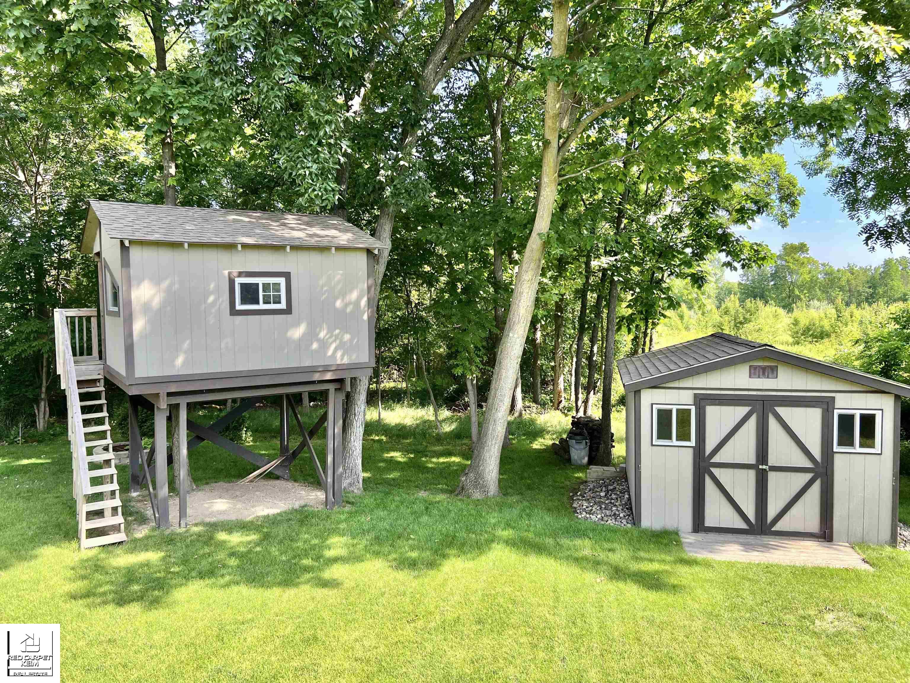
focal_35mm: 26
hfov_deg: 67.3
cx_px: 455
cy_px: 342
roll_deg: +0.2
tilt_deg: -3.0
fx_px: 683
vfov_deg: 53.1
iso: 50
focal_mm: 5.7
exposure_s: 1/621
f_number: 1.5
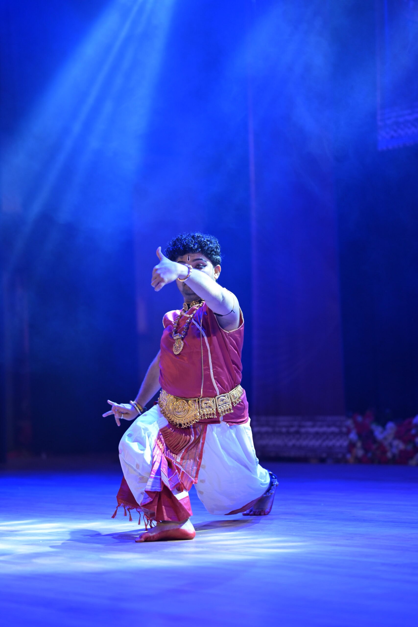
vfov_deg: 23.9
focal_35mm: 85
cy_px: 314
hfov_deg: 16.1
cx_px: 209
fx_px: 1480
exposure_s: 1/400
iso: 1000
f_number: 1.8
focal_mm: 85
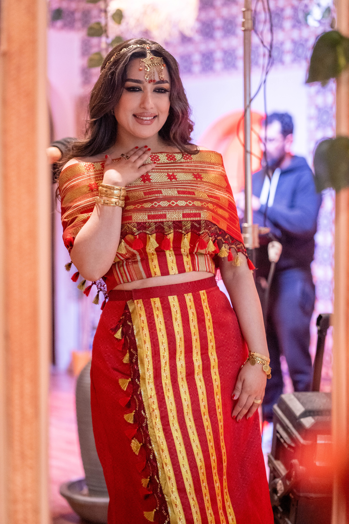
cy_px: 262
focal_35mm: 85
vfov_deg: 23.9
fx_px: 1236
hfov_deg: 16.1
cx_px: 174
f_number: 2.8
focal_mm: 85
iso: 4000
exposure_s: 1/100
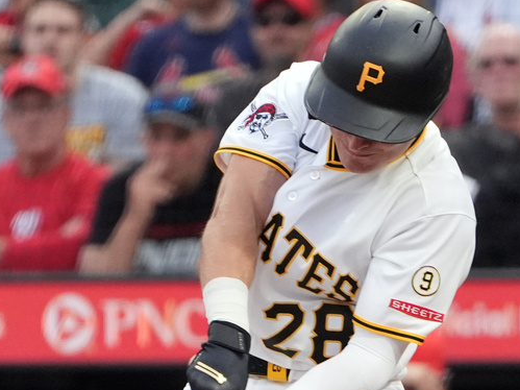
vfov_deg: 1.9
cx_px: 342
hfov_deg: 2.5
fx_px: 11759
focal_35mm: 783
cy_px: 336
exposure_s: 1/2000
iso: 4000
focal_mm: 397
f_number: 5.6
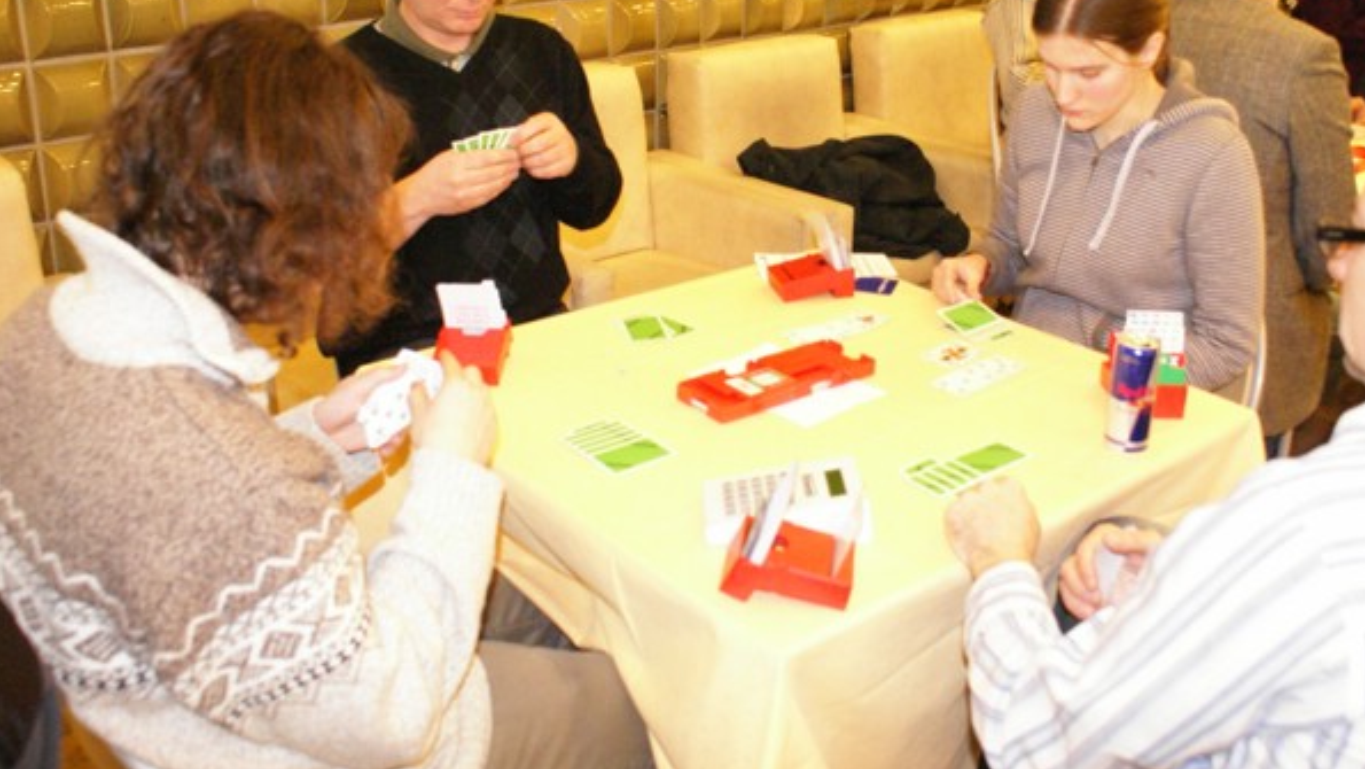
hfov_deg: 53.8
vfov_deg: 31.9
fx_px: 1339
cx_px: 785
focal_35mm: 37
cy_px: 282
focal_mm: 20
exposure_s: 1/25
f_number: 4
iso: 1600
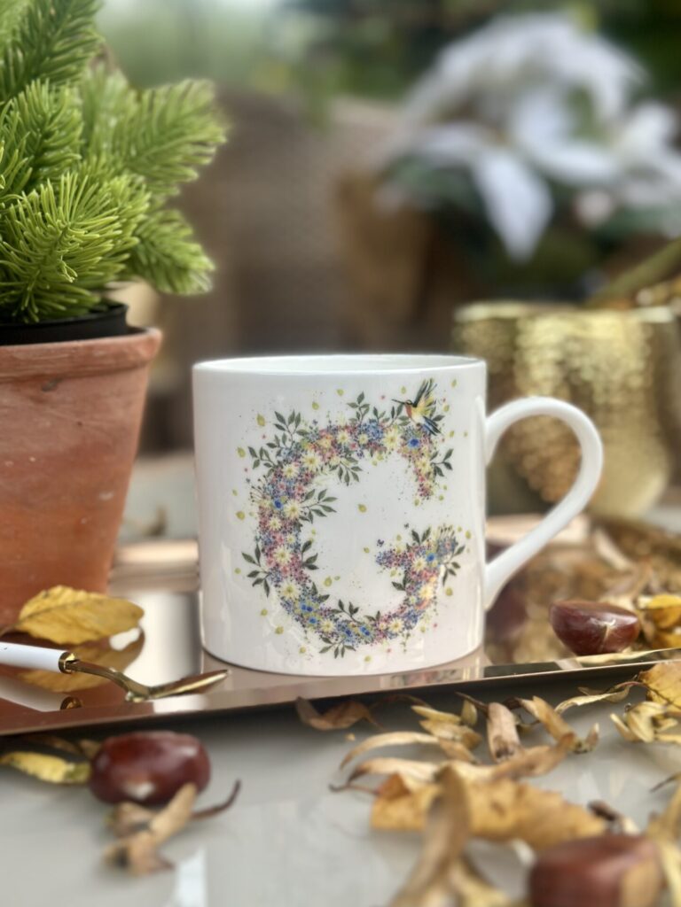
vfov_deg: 39.7
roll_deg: -0.4
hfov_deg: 30.3
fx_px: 1259
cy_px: 454
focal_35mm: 48
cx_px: 340
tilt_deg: -8.0
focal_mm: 6.86
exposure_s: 1/1695
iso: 80
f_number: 1.78
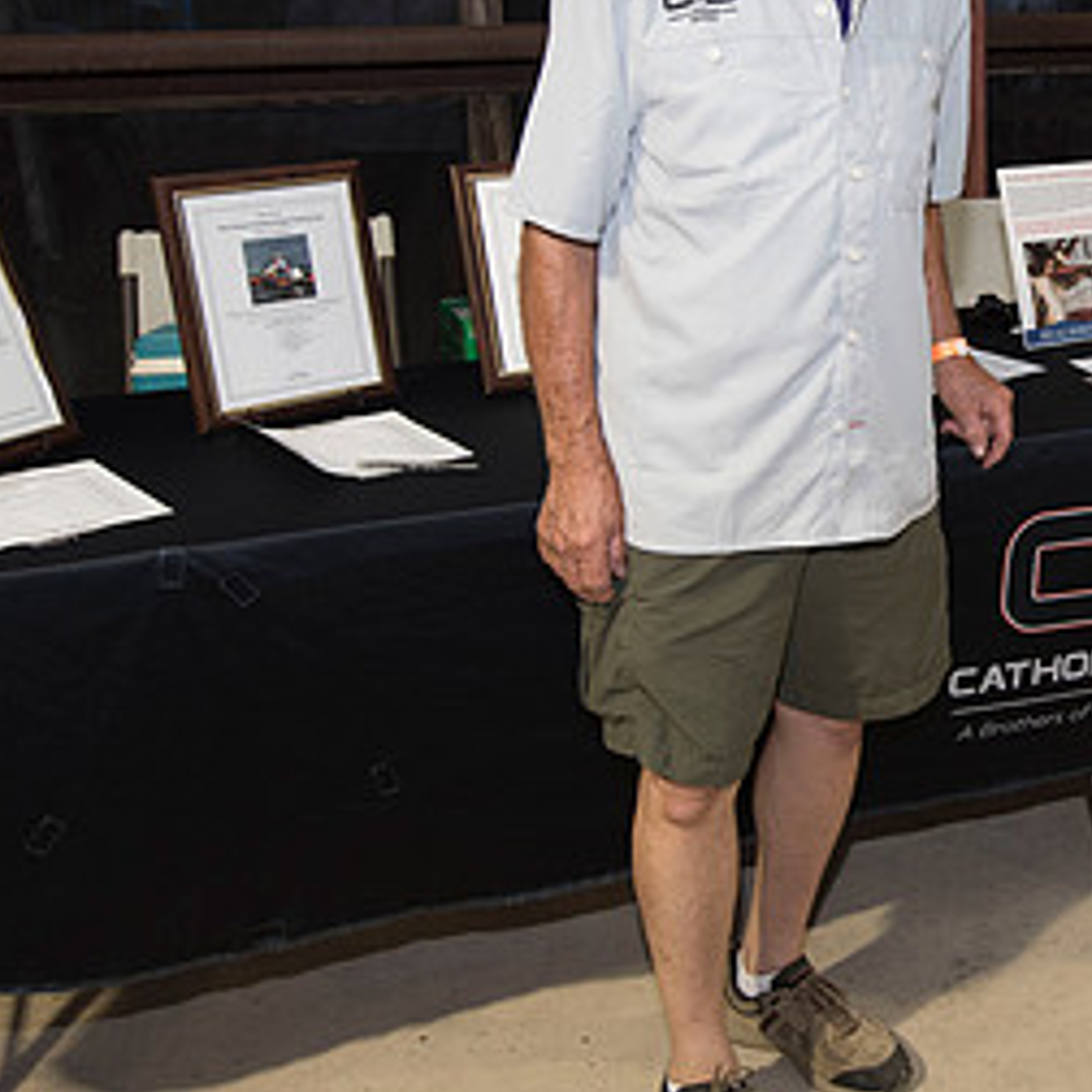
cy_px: 336
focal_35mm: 47
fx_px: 1677
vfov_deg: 35.6
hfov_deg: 33.7
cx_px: 1031
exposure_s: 1/80
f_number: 4
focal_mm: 24
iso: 500
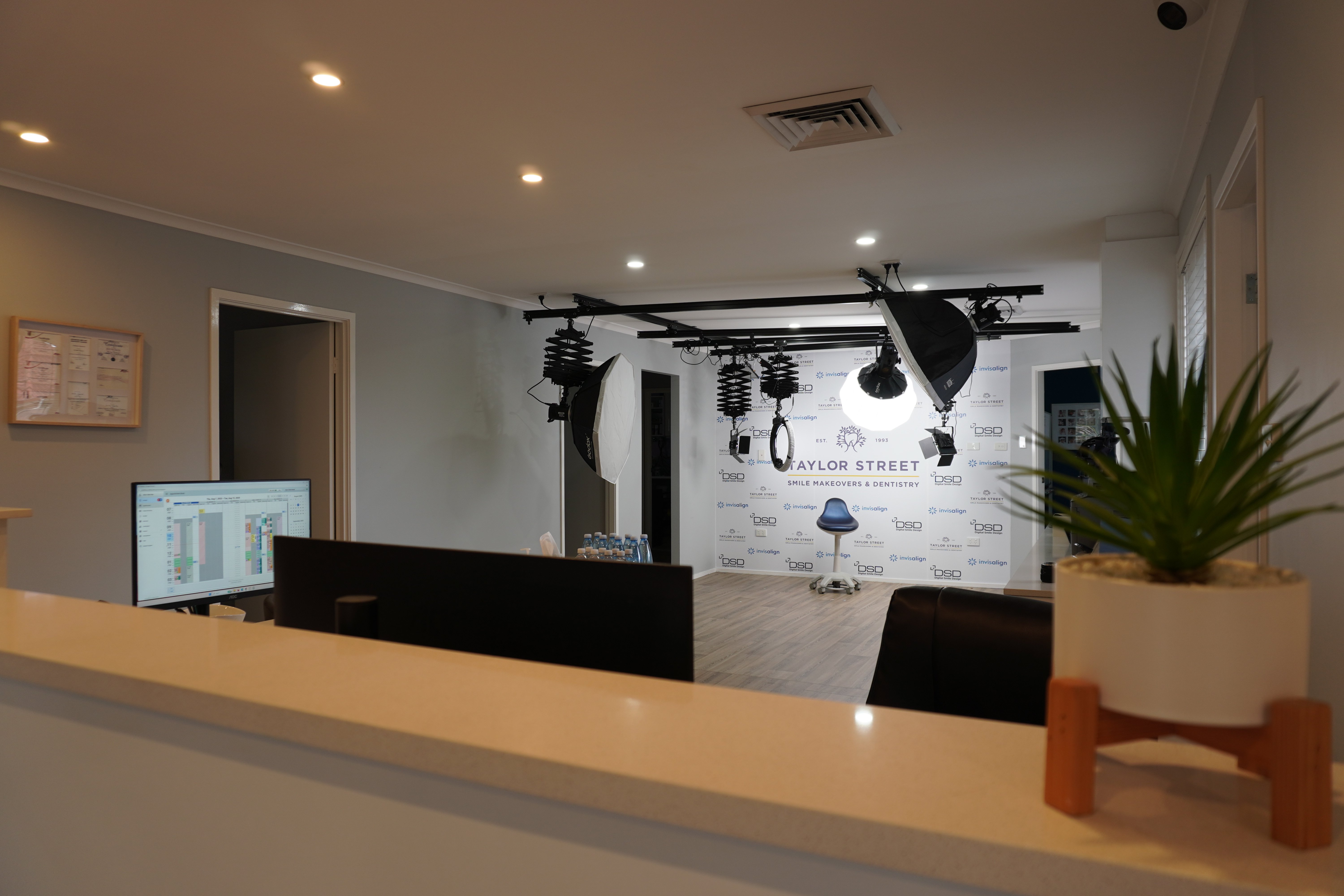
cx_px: 672
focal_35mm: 24
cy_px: 448
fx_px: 896
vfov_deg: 53.1
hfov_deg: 73.7
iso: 100
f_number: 5
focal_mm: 16
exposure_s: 1/20
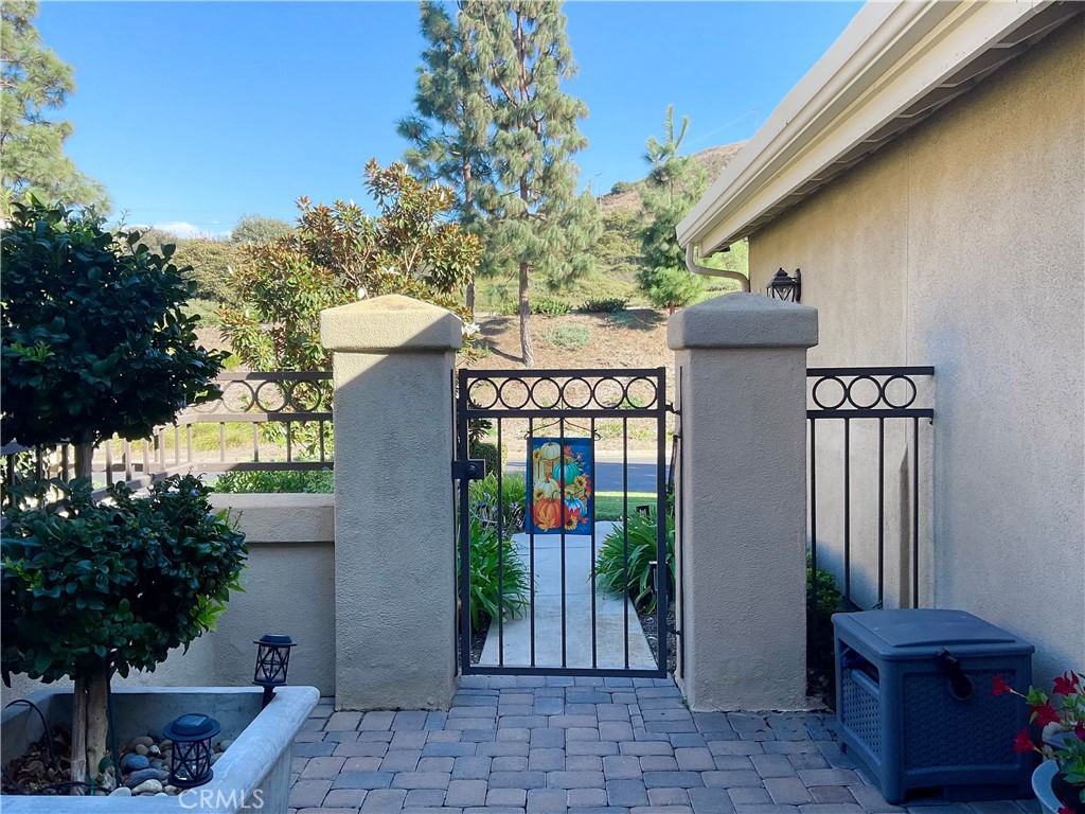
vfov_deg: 48.2
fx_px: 909
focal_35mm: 29
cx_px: 542
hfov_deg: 61.7
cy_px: 407
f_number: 1.8
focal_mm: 3
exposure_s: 1/524
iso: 16
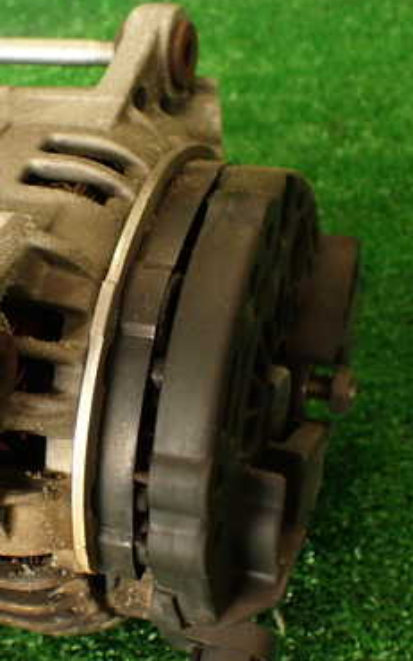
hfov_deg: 22.8
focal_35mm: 55
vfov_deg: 36.9
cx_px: 21
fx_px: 991
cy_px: 366
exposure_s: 1/60
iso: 200
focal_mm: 5.79
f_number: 2.4
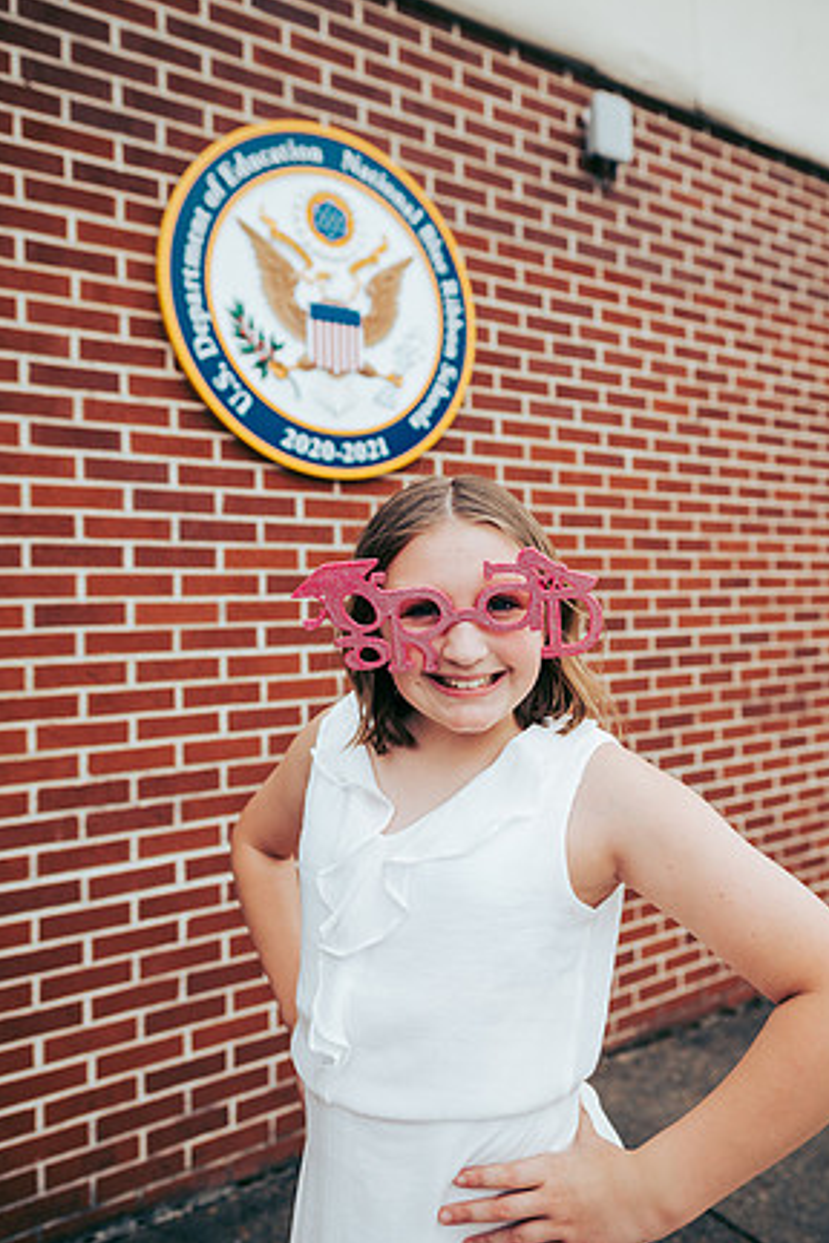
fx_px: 863
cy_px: 607
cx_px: 423
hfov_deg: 51.3
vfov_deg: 71.5
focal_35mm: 25
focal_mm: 24
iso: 320
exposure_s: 1/320
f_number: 2.8
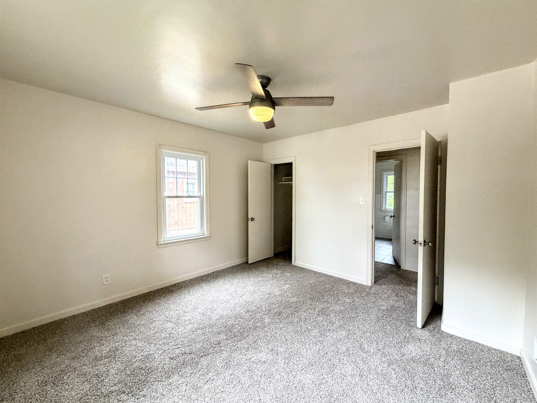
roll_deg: +0.3
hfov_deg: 102.1
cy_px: 202
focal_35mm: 14
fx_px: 217
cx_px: 268
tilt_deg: -2.4
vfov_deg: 85.7
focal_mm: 2.22
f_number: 2.2
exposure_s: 1/118
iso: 320
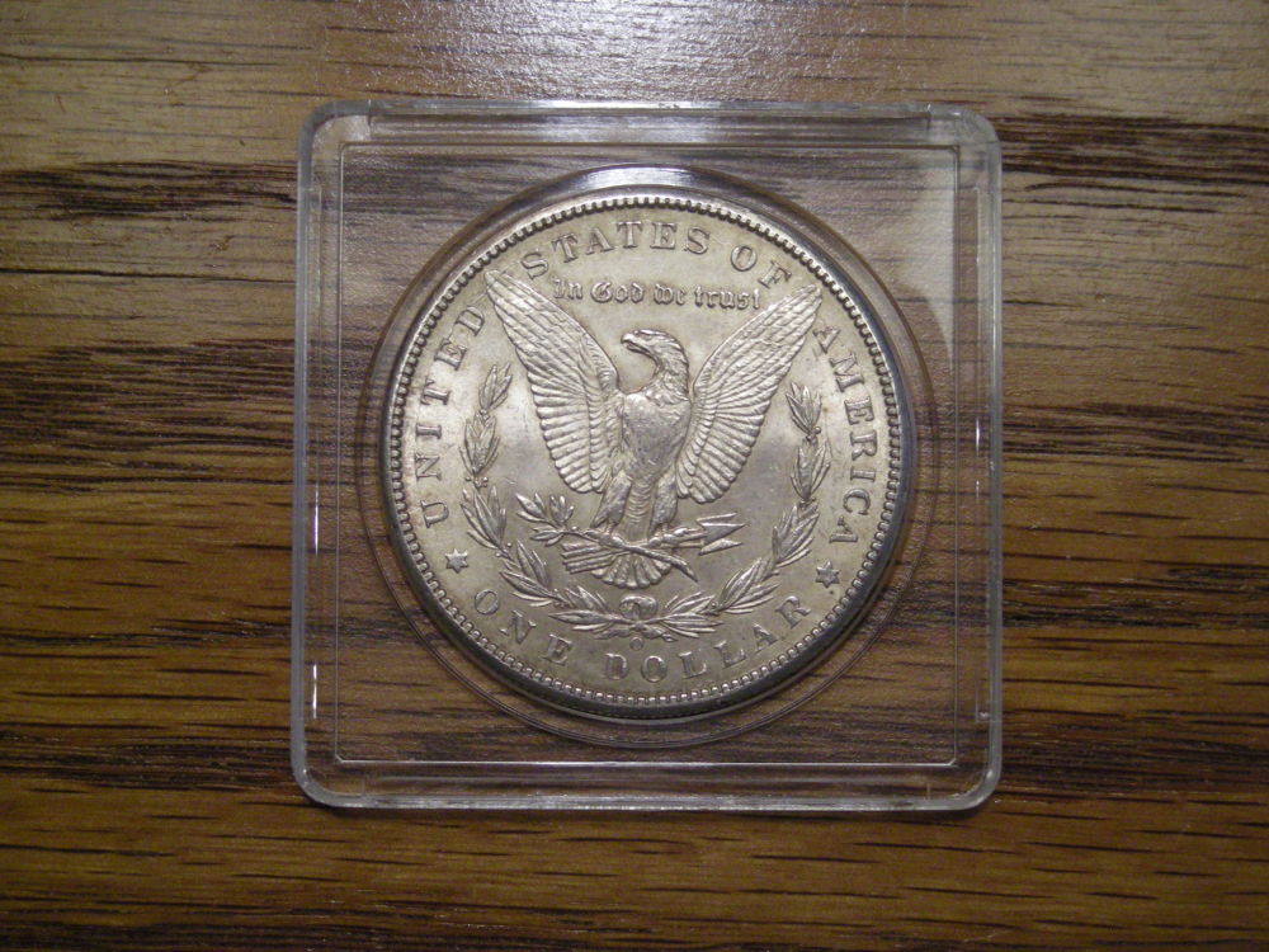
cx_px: 634
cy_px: 476
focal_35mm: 76
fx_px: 2786
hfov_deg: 25.7
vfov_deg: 19.4
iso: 320
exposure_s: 1/63.4
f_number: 3.9
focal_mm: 12.3
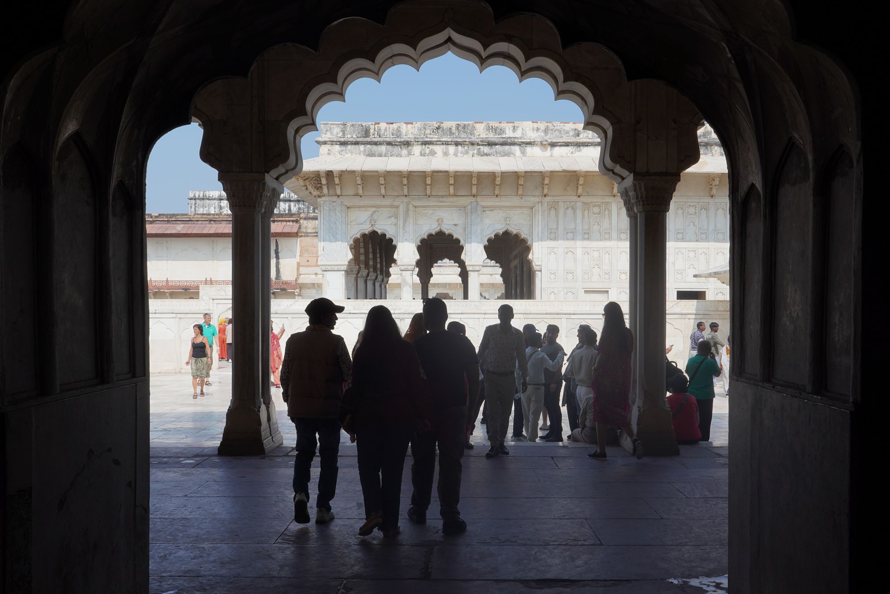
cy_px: 297
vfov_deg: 53.1
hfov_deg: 73.7
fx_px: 593
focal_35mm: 24
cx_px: 445
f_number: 16
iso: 100
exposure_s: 1/100
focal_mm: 24
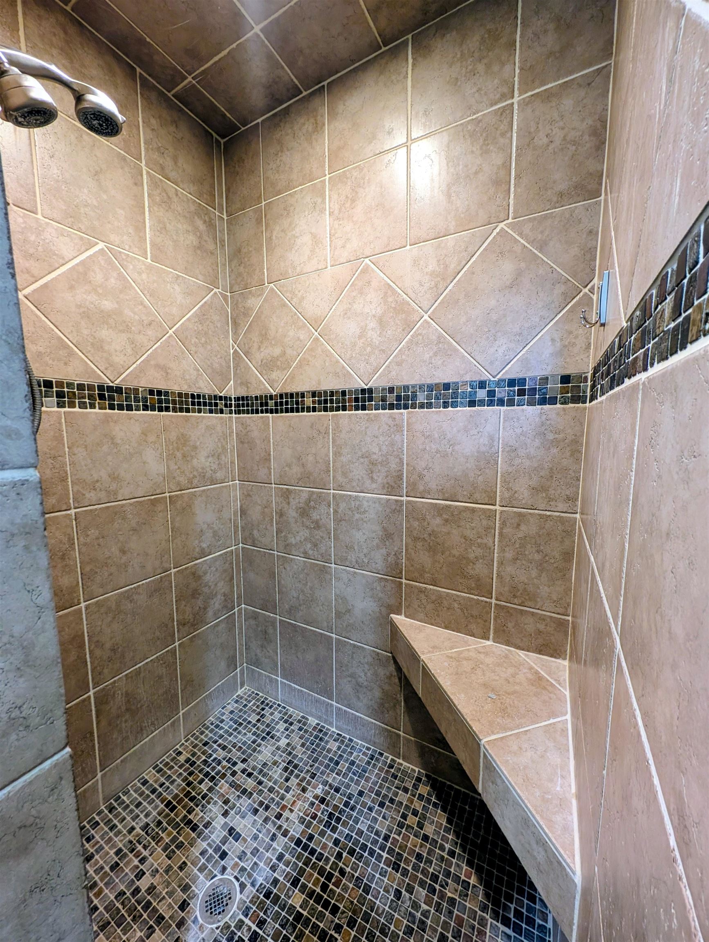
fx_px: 327
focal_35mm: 12
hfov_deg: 94.6
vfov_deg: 110.5
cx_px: 354
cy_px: 471
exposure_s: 1/24
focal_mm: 2.23
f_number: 1.95
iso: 303
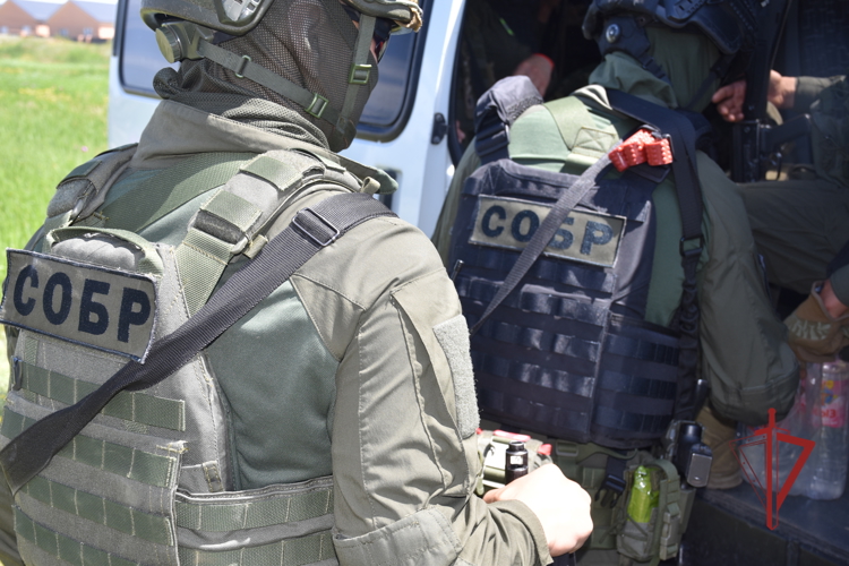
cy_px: 283
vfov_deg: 26.5
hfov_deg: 38.9
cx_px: 424
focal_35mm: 51
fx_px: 1203
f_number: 5.6
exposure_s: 1/125
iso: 100
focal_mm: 34
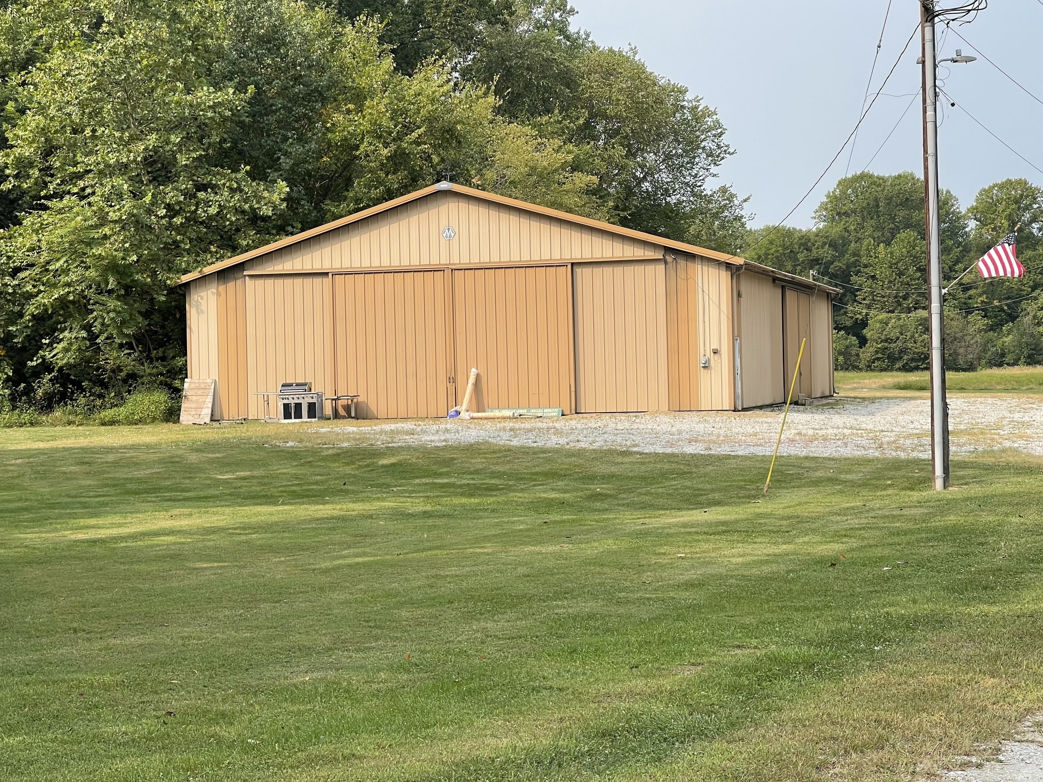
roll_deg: +0.4
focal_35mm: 71
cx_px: 514
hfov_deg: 27.4
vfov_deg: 20.7
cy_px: 364
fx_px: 2139
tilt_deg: -0.3
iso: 20
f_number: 2.2
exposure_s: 1/657
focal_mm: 7.5
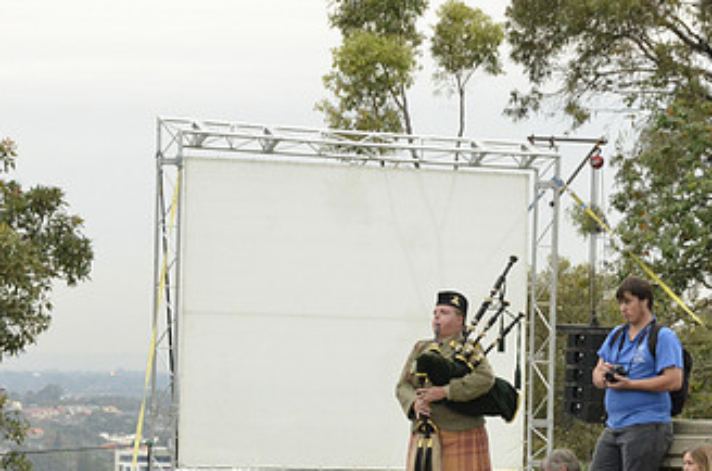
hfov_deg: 8.5
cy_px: 369
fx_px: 4814
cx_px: 393
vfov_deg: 5.6
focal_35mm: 244
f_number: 11
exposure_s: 1/125
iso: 4000
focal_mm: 92
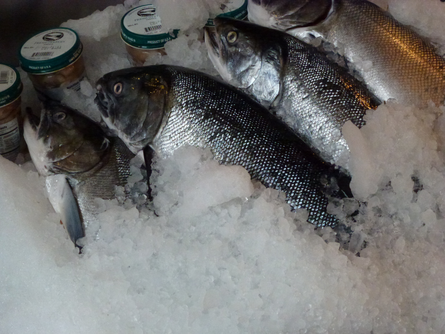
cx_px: 222
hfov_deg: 33.8
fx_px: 733
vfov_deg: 25.7
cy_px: 167
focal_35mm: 57
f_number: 4.4
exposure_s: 1/320
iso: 800
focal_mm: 10.1
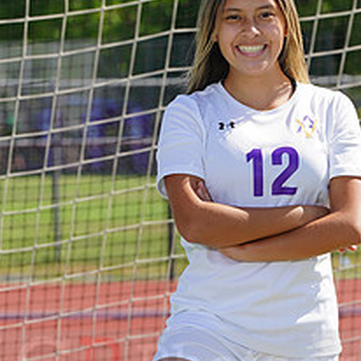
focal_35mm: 529
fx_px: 6242
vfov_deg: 3.3
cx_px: 265
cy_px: 354
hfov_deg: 3.3
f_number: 11
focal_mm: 221
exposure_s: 1/250
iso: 200
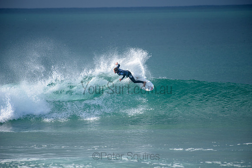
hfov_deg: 4.1
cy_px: 84
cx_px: 126
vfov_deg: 2.8
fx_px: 3501
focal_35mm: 500
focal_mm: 500
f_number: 5.6
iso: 400
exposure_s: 1/2000
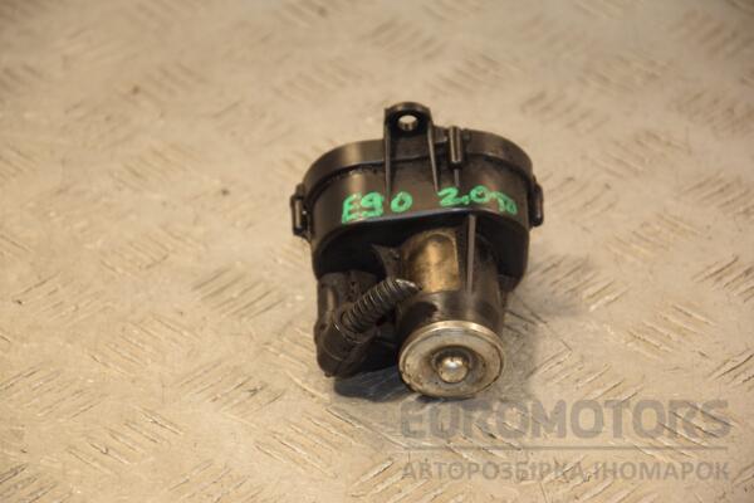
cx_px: 377
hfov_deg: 13.0
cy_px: 252
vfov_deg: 8.7
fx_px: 3298
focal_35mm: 158
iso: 800
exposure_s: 1/160
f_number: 5.6
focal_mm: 105
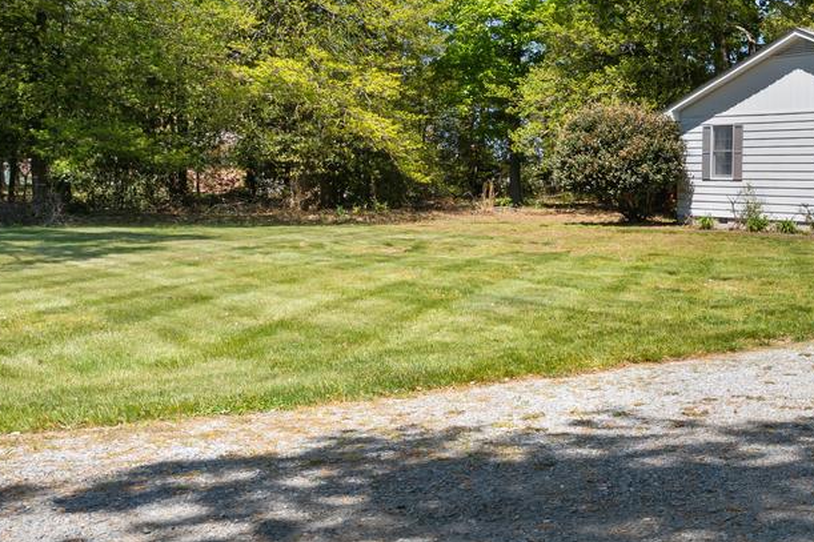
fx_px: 1296
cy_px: 186
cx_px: 726
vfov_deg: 23.5
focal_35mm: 57
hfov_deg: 33.1
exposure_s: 1/500
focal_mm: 11.4
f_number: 7.1
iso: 200
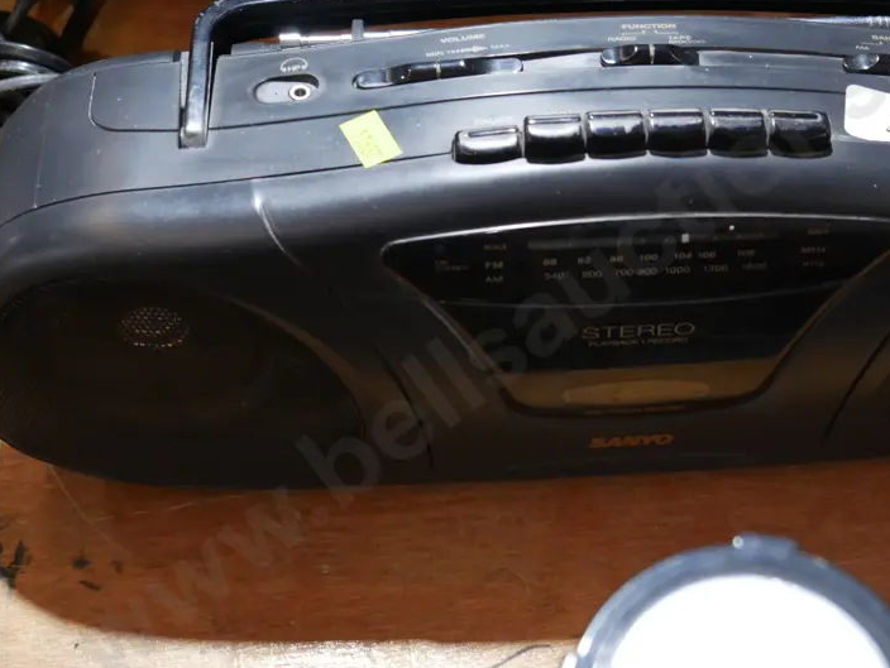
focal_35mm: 64
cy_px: 277
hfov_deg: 30.0
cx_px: 603
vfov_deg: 22.9
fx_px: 1647
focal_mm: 22
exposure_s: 1/60
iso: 800
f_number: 4.7
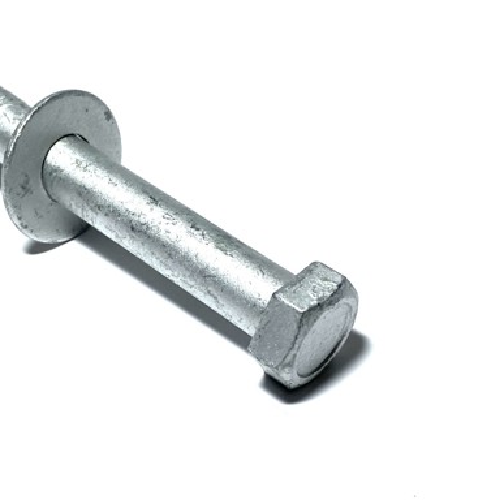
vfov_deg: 43.7
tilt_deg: -39.1
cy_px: 208
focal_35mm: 38
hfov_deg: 42.0
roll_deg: +0.8
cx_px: 102
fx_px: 626
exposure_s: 1/100
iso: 40
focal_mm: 4.25
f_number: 1.8
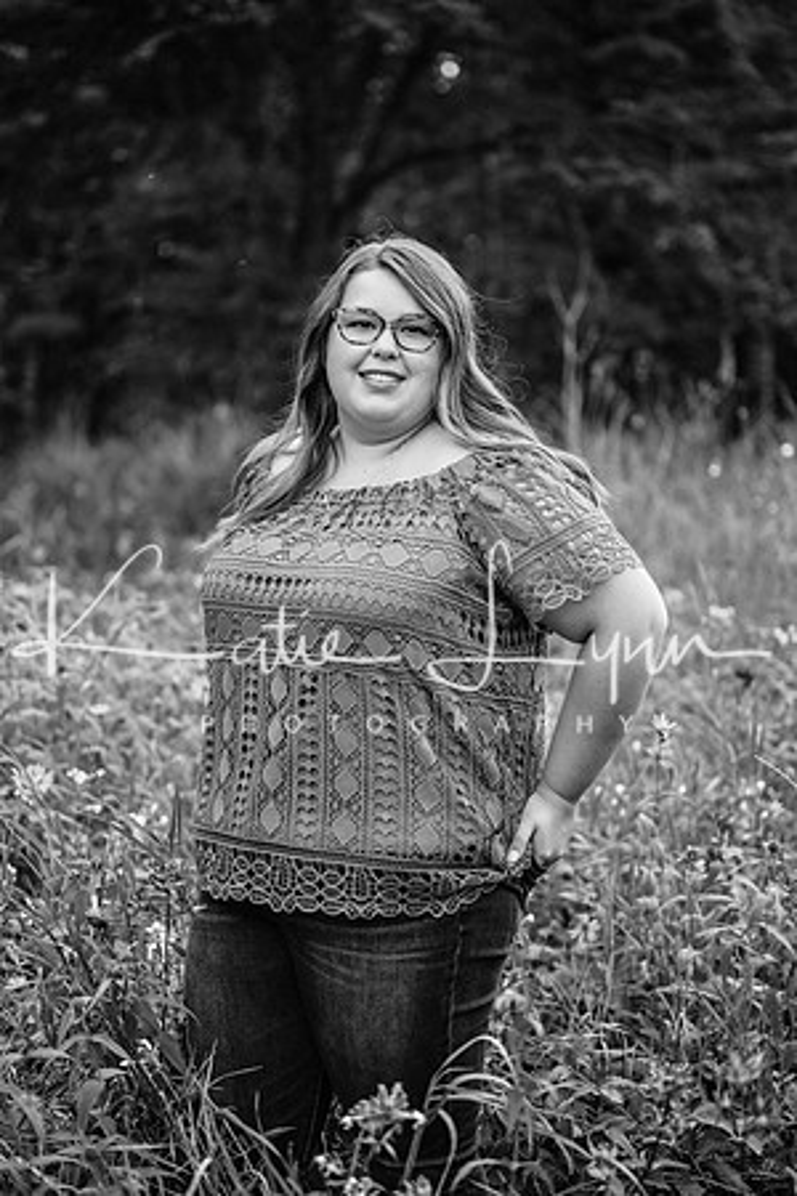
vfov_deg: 28.8
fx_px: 2324
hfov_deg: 19.5
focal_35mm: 70
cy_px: 598
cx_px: 398
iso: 320
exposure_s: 1/250
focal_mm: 70
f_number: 2.8
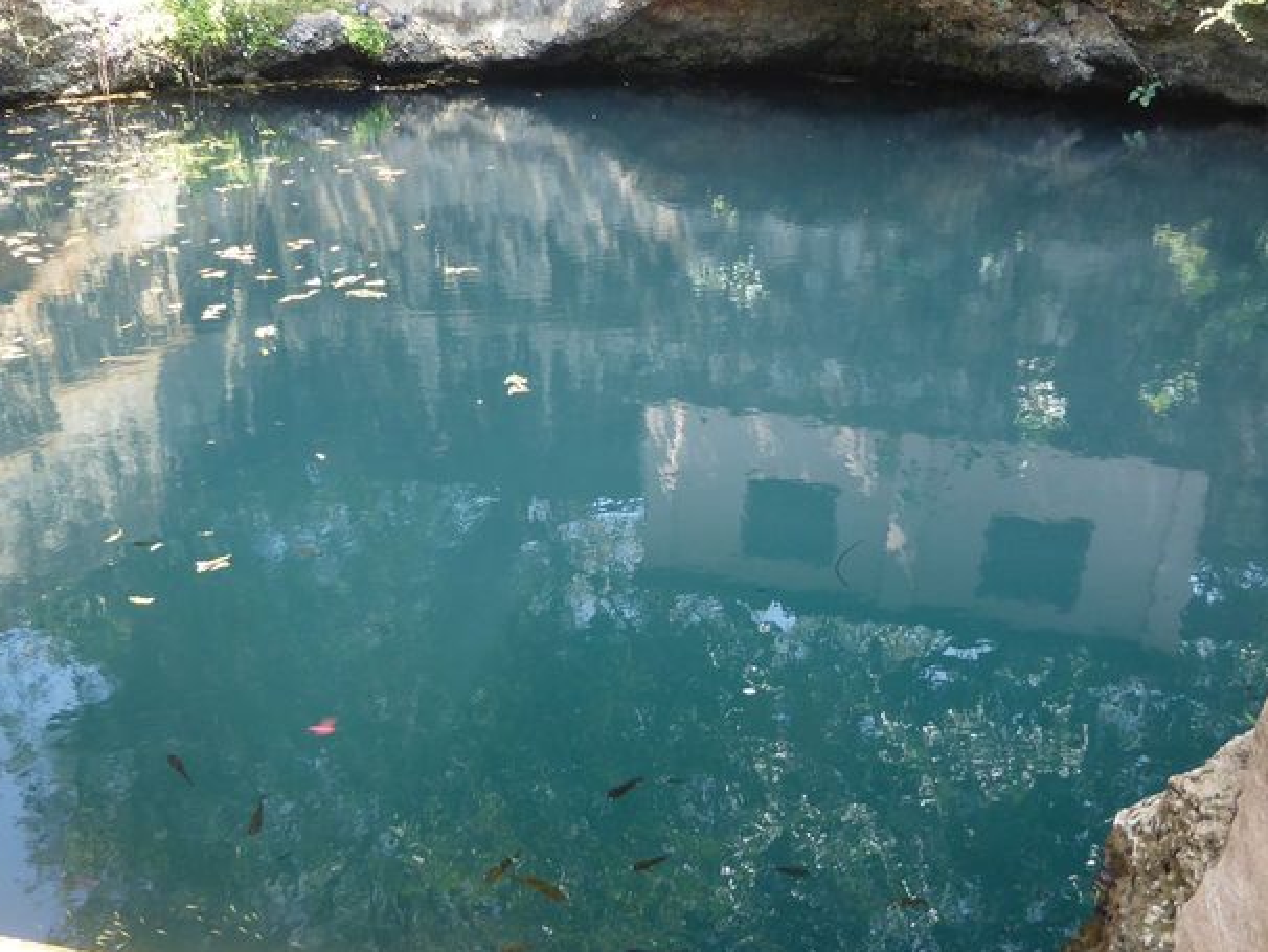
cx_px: 569
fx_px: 1209
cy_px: 515
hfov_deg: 55.2
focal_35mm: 33
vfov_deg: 42.9
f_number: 3.3
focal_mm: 4.3
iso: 160
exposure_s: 1/160
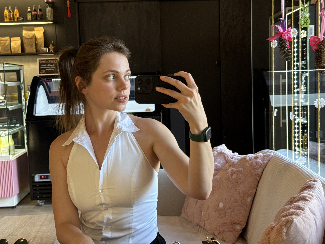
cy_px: 122
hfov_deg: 39.7
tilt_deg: -5.1
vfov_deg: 30.3
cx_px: 162
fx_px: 451
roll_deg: +2.0
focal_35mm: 48
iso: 80
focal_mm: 6.76
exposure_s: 1/50
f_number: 1.78
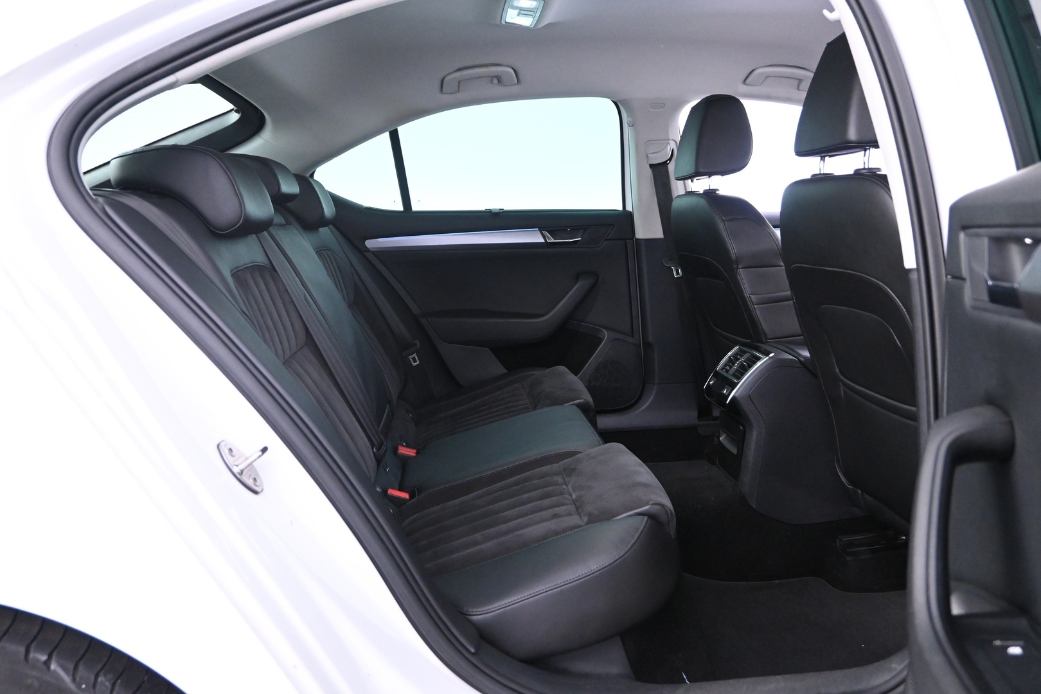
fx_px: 781
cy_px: 347
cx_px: 520
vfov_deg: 47.9
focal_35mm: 27
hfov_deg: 67.4
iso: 3200
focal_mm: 18
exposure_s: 1/20
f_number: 3.5
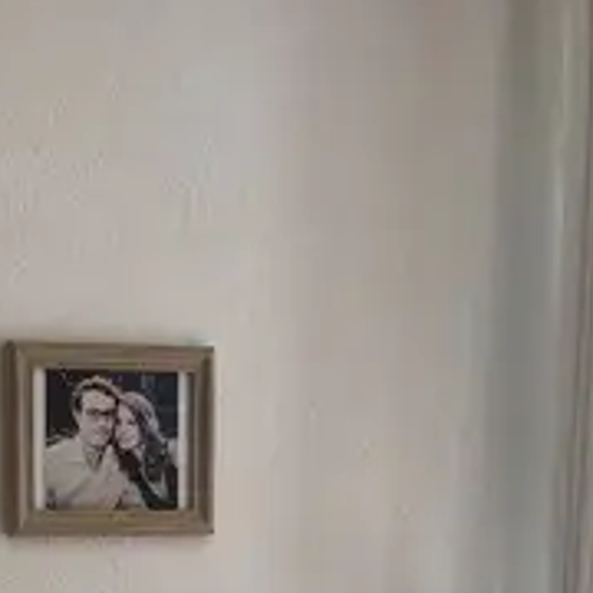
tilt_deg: -6.6
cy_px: 784
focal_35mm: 110
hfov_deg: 15.7
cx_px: 96
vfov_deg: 15.1
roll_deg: +0.2
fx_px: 2132
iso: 20
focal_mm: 3.99
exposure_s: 1/100
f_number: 1.8
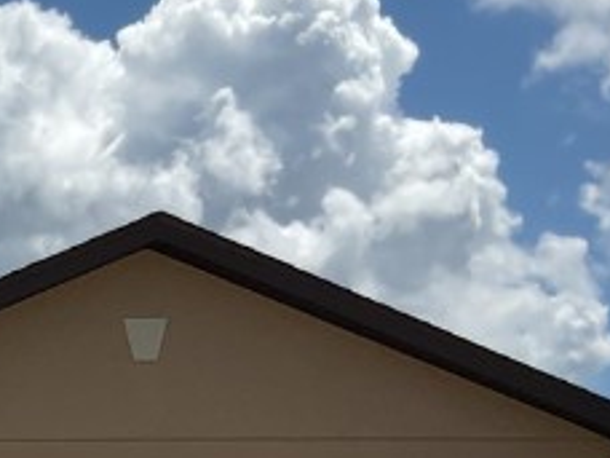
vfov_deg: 10.9
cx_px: -471
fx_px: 2291
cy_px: 710
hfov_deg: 13.6
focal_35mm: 130
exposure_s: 1/4065
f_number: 1.8
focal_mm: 3
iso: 16
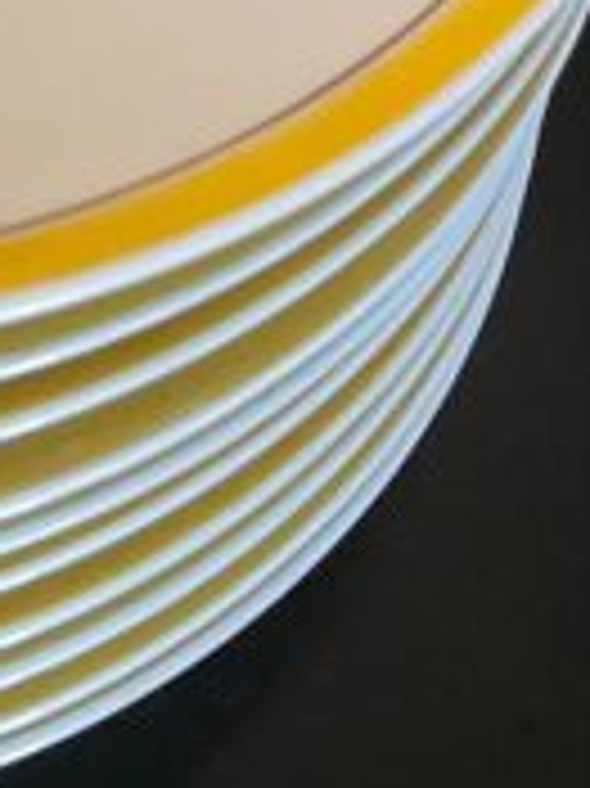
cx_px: -477
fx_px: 2708
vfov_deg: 14.0
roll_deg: -2.9
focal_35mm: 119
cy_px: -779
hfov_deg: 11.5
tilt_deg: -40.5
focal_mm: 4.2
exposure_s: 1/100
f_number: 1.6
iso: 125
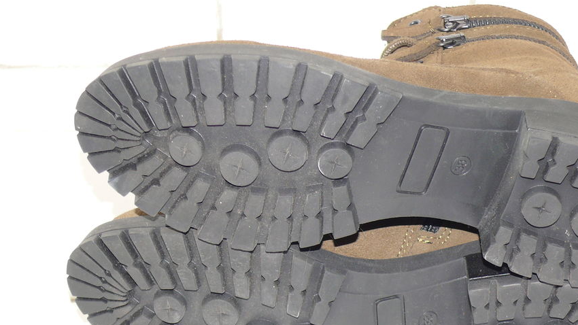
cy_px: 251
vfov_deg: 11.1
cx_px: 339
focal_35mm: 109
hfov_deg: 19.6
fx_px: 1670
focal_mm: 13.5
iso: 100
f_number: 3.2
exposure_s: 1/30
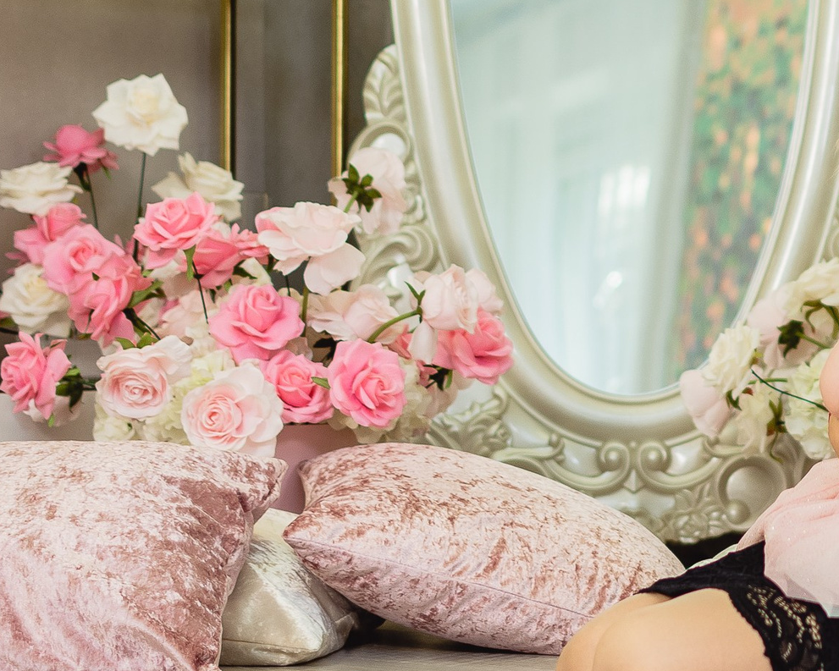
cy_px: 172
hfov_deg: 13.8
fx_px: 3377
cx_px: 988
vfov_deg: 11.3
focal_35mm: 136
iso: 100
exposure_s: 1/100
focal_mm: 35
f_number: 2.5
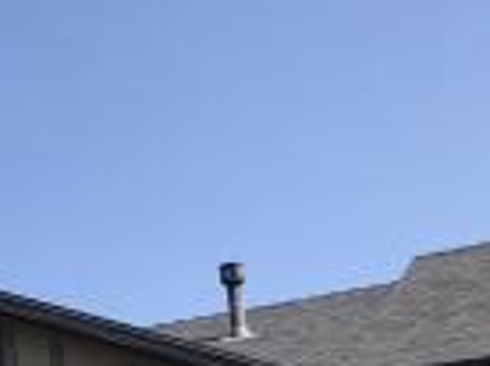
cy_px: 377
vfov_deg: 11.2
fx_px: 1837
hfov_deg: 12.6
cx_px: -607
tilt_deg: +20.0
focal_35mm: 130
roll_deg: +0.2
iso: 20
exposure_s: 1/1499
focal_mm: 4
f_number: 1.8
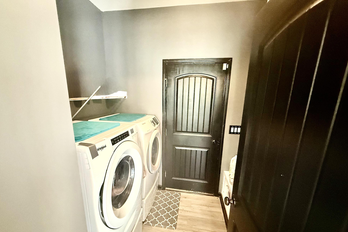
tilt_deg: -12.7
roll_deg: -1.4
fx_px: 145
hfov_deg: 100.4
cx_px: 171
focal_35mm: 15
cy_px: 128
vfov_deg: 77.1
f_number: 2.2
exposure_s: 1/60
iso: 1000
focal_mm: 2.22
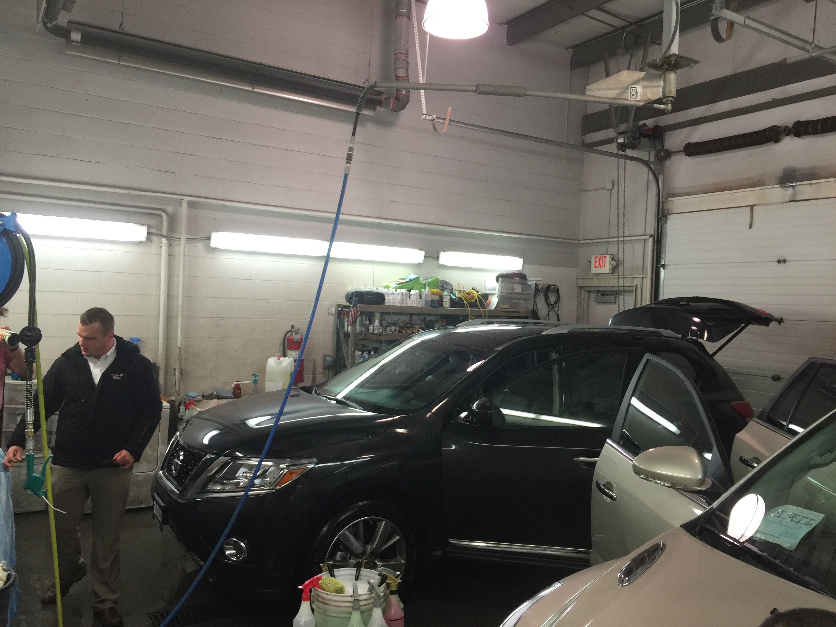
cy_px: 314
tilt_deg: -0.4
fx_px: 700
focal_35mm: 29
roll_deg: -3.1
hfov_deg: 61.7
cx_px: 418
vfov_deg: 48.2
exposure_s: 1/30
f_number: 2.2
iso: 32
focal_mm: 4.15
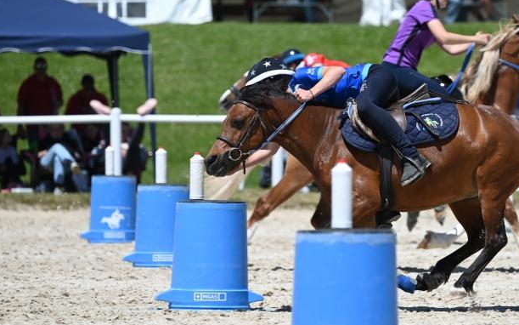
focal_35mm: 320
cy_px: 115
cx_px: 336
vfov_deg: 4.1
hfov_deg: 6.6
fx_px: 4527
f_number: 5.6
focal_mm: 240
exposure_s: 1/1250
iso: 180
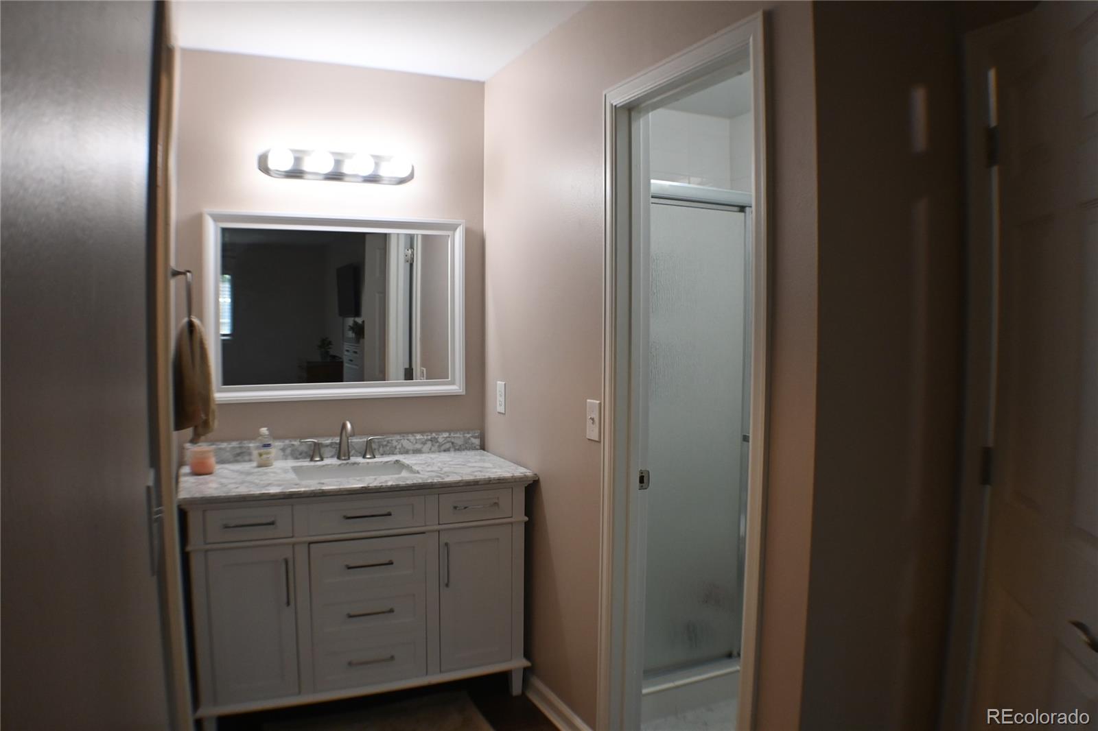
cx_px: 549
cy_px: 366
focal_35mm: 32
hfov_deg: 58.7
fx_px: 976
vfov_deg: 41.1
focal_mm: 21.5
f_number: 4
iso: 800
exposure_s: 1/125
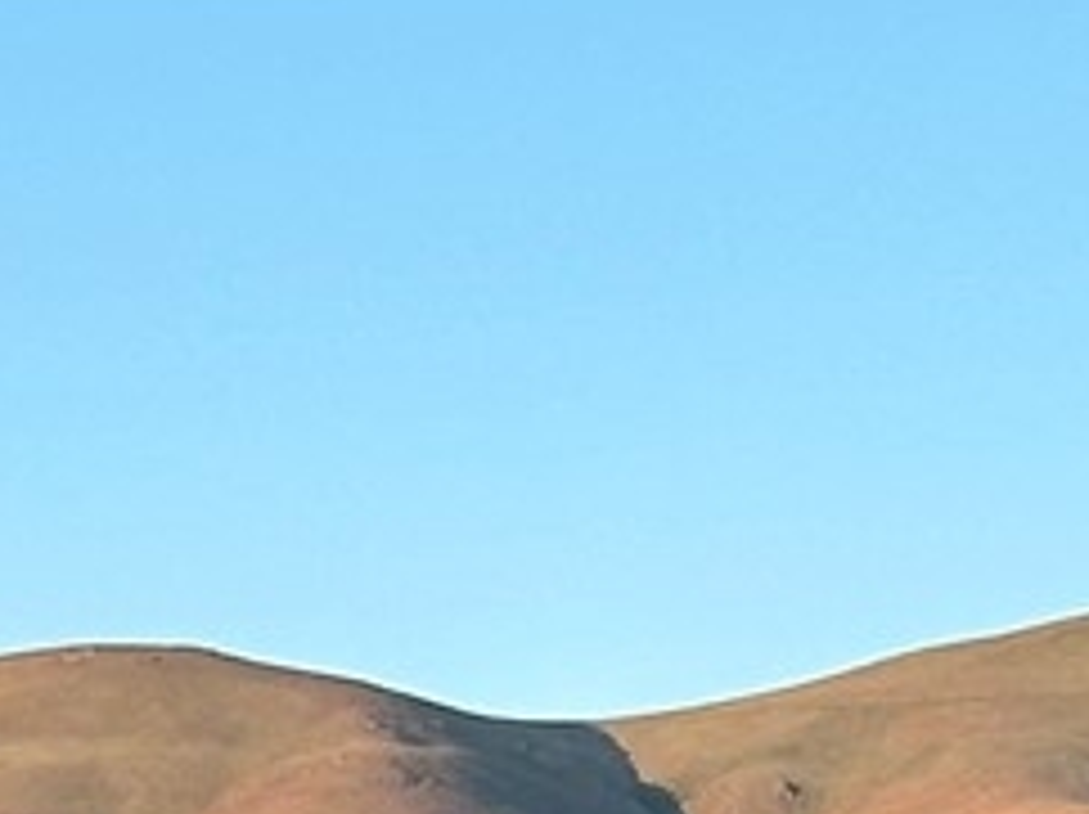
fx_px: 9994
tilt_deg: +1.7
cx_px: -374
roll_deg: +0.4
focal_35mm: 318
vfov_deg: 4.6
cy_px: 1345
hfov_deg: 6.2
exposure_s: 1/719
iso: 64
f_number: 1.78
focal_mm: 6.86
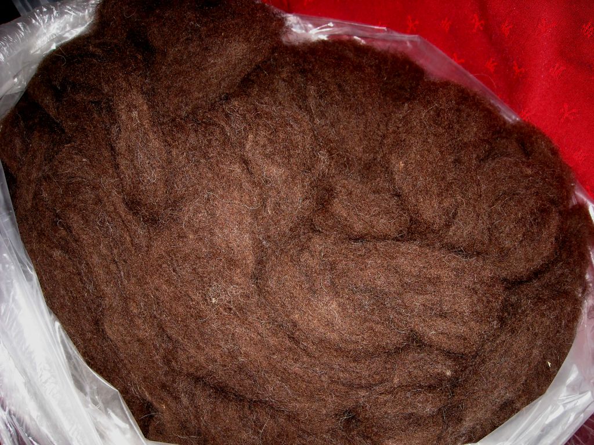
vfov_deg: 40.7
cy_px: 222
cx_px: 297
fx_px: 601
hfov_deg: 52.6
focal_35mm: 35
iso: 200
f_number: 2.8
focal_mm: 5.7
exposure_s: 1/60
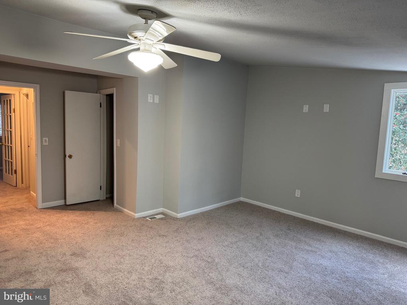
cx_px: 204
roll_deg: -2.3
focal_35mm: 24
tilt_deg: -6.3
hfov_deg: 71.6
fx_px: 282
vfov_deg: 56.8
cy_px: 152
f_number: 1.78
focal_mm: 6.76
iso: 250
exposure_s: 1/60
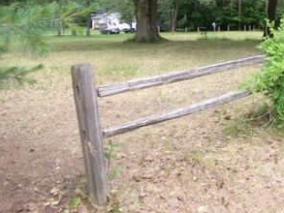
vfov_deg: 34.2
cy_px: 46
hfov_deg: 44.1
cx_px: 217
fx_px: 337
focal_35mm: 41
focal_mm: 4.3
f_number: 3.7
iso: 100
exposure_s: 1/105
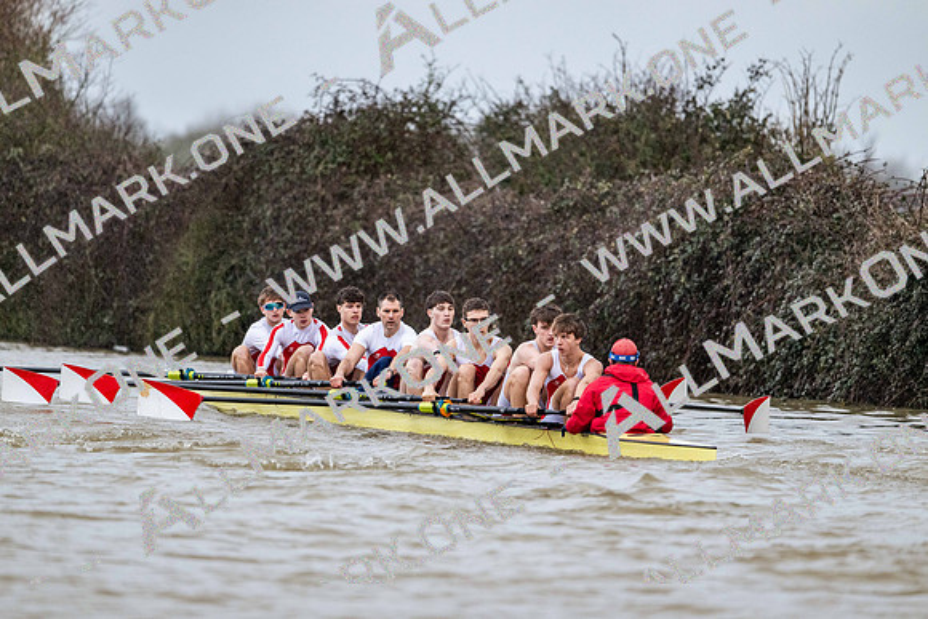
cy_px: 310
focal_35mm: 400
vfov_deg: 3.4
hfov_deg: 5.2
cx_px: 464
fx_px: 10313
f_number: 4.5
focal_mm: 400
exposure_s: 1/1600
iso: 2000
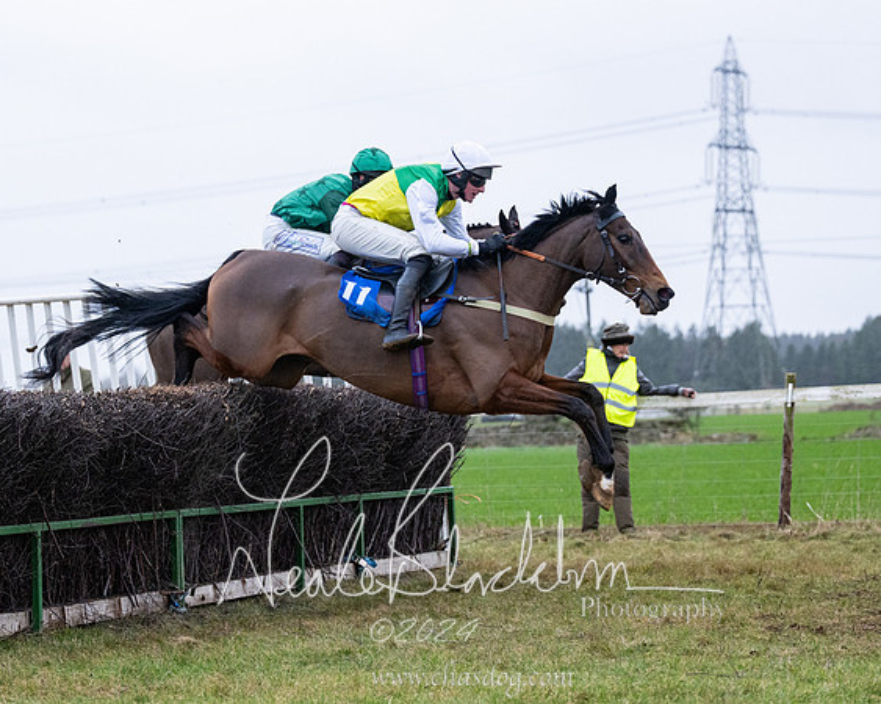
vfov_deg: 10.9
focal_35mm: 142
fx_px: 3691
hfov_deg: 13.6
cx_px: 378
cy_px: 434
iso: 1250
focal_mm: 91
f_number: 3.5
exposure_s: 1/1600
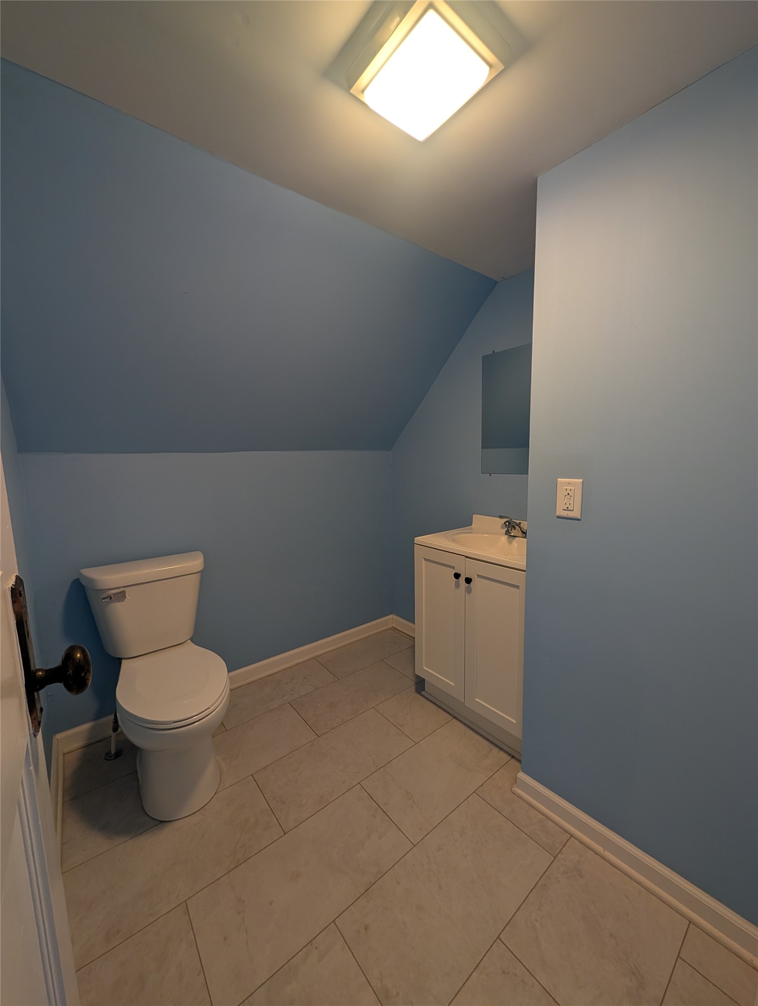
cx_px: 379
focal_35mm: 12
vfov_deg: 110.4
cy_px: 503
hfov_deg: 94.7
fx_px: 349
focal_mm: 2.02
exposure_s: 1/60
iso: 110
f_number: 1.7
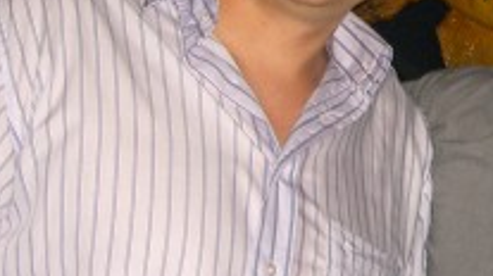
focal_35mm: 120
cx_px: 431
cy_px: 62
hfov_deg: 17.6
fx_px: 1567
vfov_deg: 10.1
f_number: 2.8
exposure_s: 1/60
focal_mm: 7.9
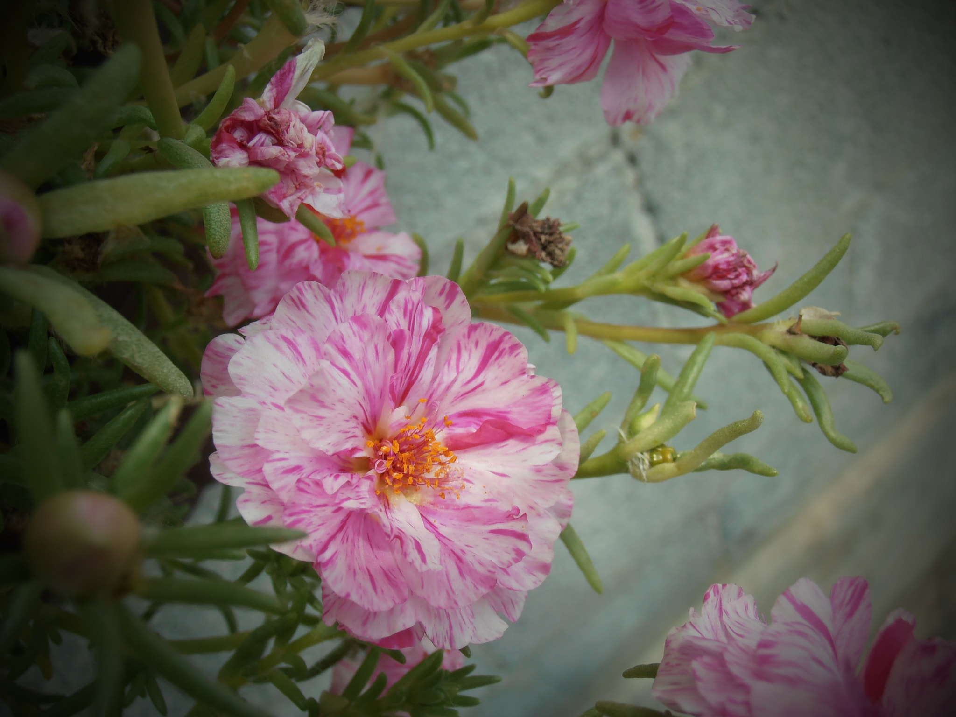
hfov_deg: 50.1
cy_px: 358
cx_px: 478
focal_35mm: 37
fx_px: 1022
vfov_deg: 38.7
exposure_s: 1/160
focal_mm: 6.61
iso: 80
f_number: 3.9
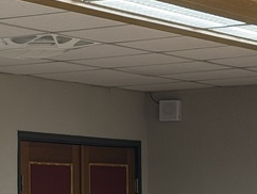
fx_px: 1471
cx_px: -19
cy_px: 266
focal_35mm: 198
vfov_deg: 7.4
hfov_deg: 9.9
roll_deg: +1.3
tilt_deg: -2.6
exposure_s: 1/99
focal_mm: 6.76
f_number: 1.78
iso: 200
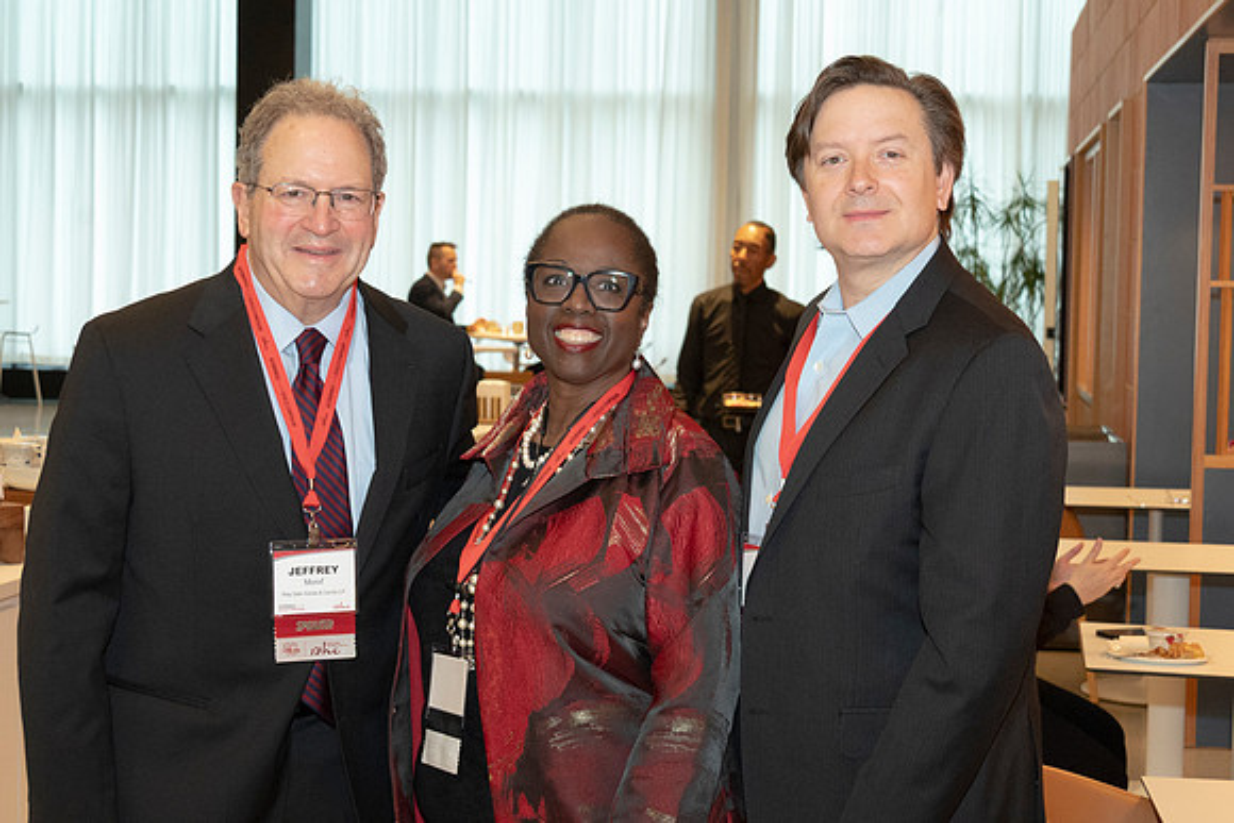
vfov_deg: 20.6
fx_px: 2263
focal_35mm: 66
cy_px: 412
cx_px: 617
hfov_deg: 30.5
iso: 2500
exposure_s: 1/80
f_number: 8
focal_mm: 44
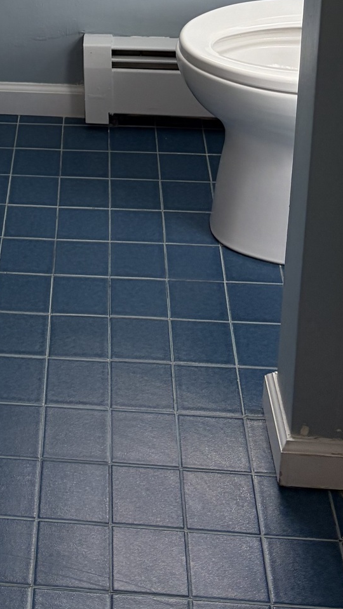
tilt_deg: -22.0
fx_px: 1099
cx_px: -37
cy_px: -74
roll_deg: +3.3
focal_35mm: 68
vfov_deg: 28.0
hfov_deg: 17.1
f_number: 1.6
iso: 80
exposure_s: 1/196
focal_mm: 5.96
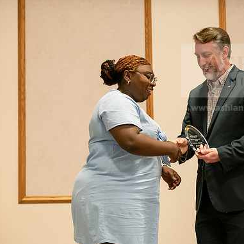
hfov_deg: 16.4
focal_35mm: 106
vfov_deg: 16.4
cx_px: 162
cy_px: 121
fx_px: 845
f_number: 5
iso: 2500
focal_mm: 82
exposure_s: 1/200
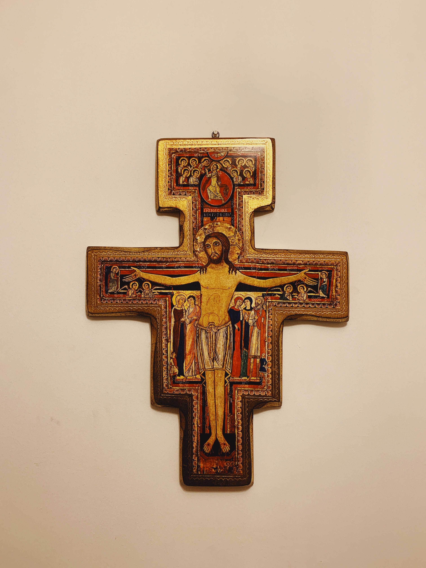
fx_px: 427
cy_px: 284
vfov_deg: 67.3
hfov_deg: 53.1
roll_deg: +0.1
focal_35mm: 26
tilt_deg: -0.3
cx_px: 213
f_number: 1.8
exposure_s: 1/60
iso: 80
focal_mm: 4.25
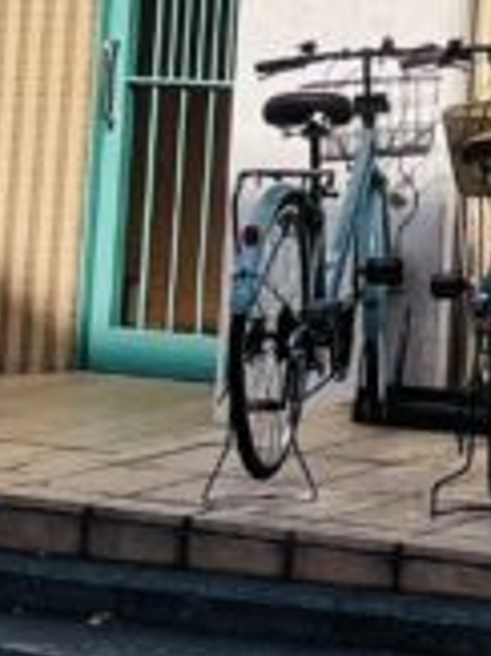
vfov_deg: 12.2
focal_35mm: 154
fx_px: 2916
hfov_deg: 8.8
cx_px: 1145
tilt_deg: +5.4
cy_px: -346
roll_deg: -0.8
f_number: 1.6
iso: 32
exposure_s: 1/3509
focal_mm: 4.2
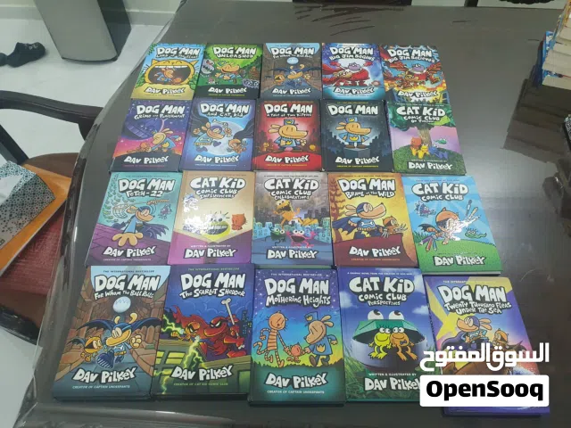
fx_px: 429
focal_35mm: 26
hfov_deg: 67.3
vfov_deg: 53.1
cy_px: 214
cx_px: 286
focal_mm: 4.32
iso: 400
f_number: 2.4
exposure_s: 1/50
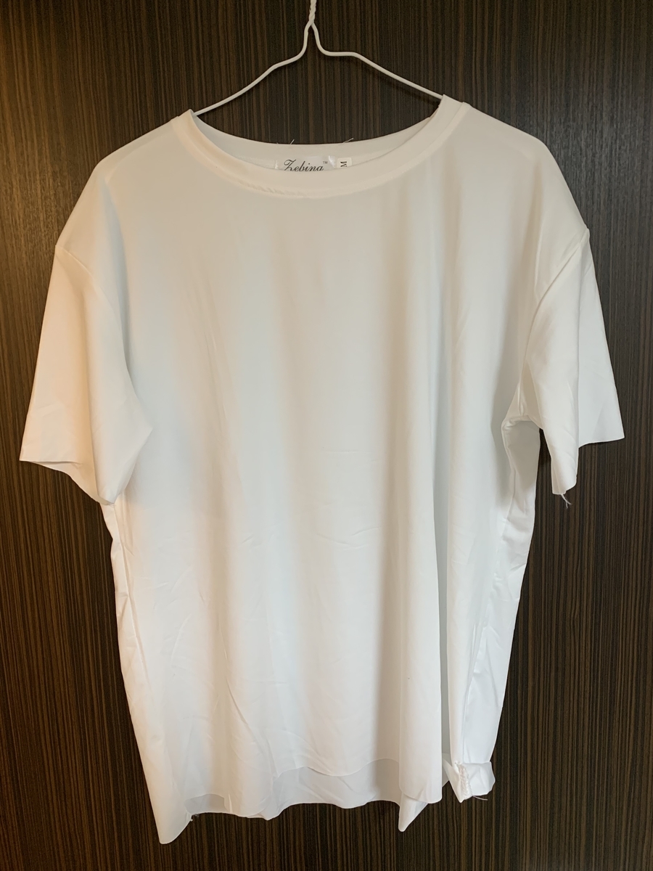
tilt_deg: -9.3
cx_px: 326
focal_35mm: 26
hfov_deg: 53.1
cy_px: 436
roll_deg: +1.5
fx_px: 654
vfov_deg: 67.3
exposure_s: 1/50
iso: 160
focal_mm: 4.25
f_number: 1.8
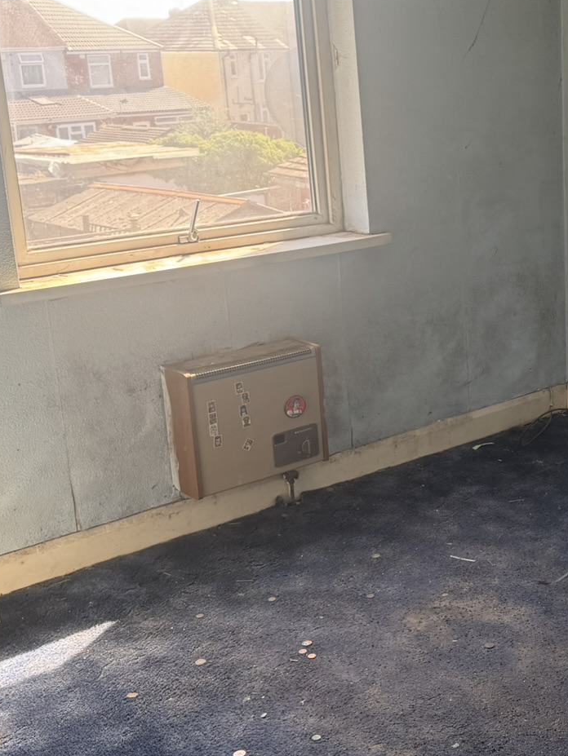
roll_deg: +2.2
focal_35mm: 53
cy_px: 340
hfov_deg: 26.3
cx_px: 551
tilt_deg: -13.6
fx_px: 1159
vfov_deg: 36.1
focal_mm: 6.76
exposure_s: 1/121
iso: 64
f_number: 1.78
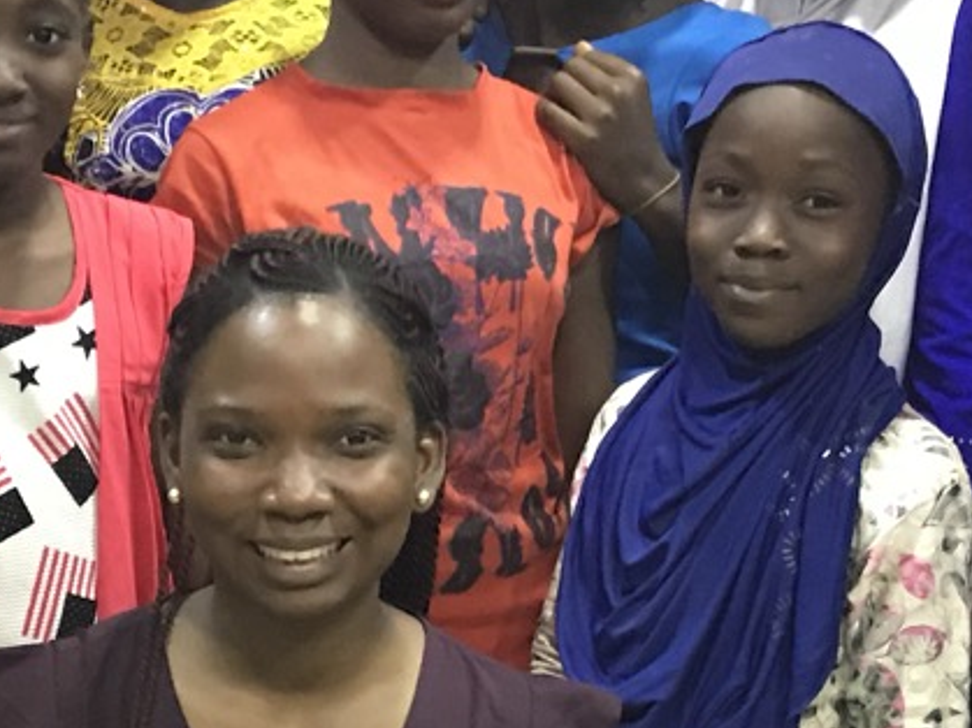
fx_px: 3004
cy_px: 728
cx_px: 267
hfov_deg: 18.3
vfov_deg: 13.6
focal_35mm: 107
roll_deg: -3.0
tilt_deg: -12.7
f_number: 1.8
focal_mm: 3.99
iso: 100
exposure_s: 1/5
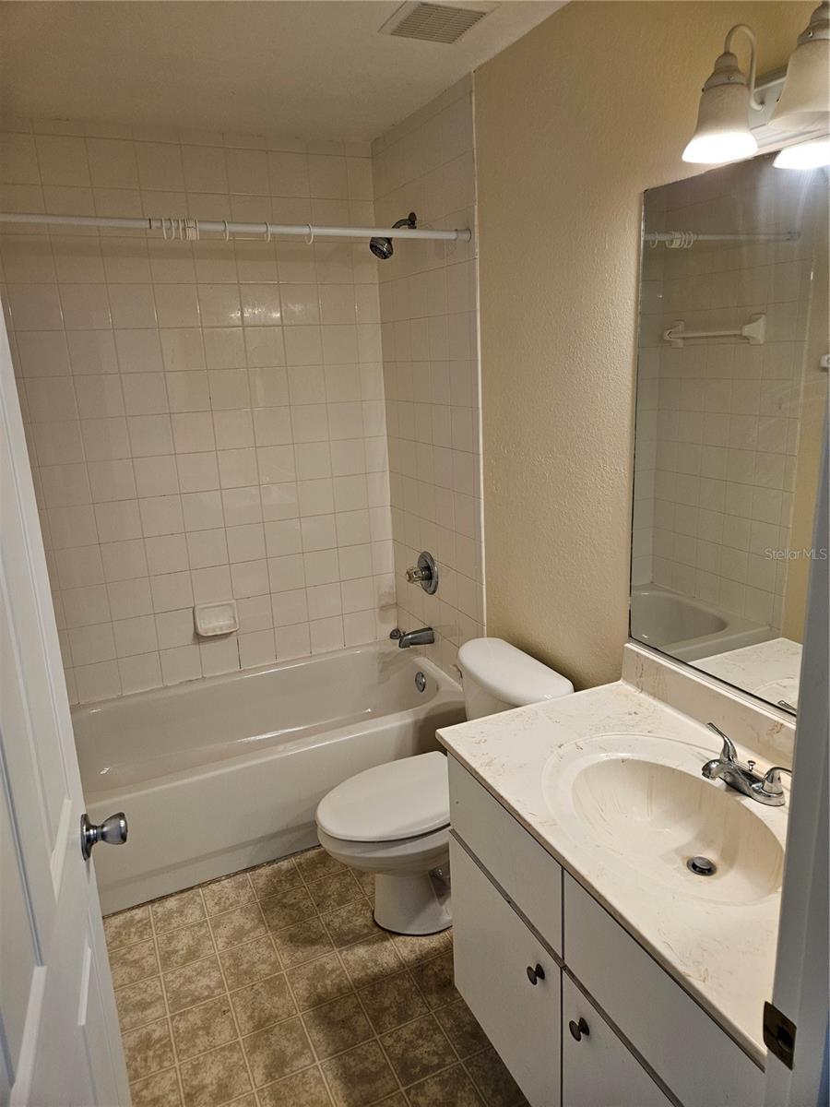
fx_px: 735
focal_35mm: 23
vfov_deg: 73.9
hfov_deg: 58.9
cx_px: 415
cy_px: 554
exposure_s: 1/120
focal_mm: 5.4
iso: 125
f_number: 1.8
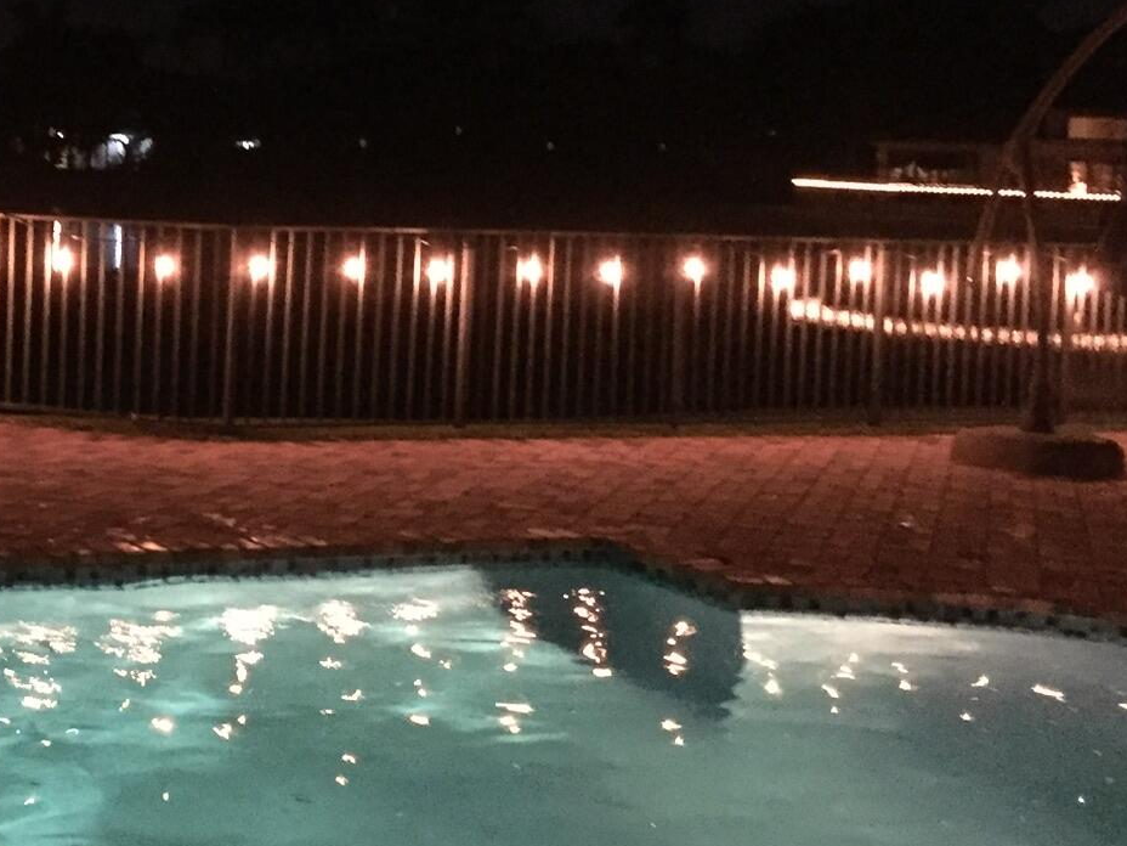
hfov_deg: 28.6
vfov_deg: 22.7
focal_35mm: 64
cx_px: 24
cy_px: 222
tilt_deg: -1.9
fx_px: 2084
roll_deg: -1.8
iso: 1000
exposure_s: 1/15
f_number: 2.2
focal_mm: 4.15
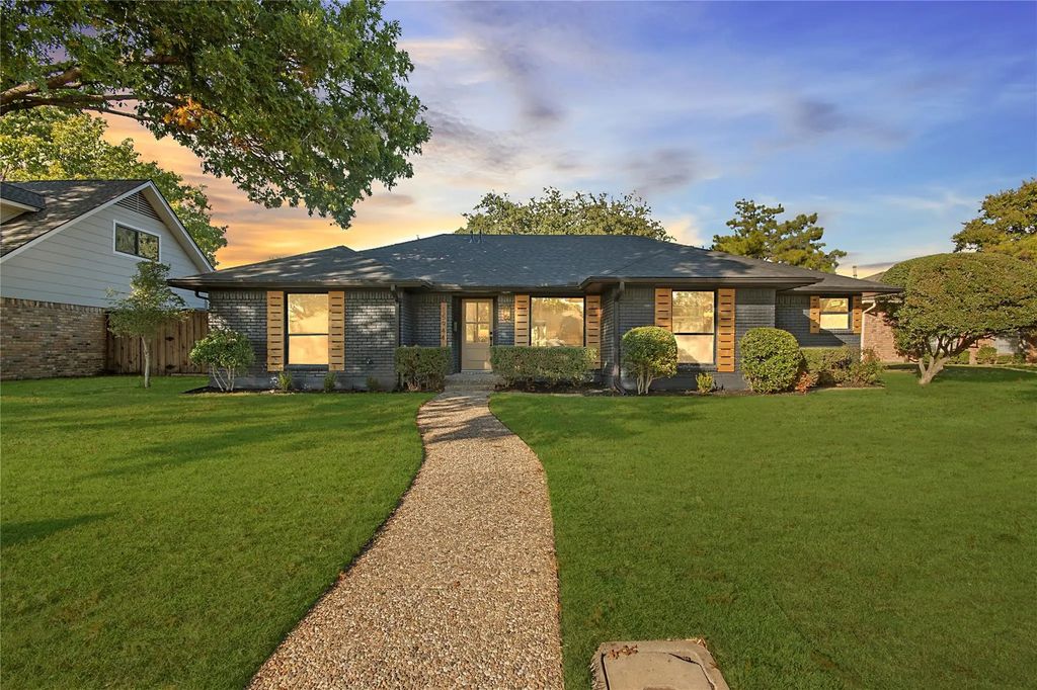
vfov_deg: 77.3
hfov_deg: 100.4
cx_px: 518
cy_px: 345
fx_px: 432
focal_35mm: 15
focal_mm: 10
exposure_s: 1/80
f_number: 11
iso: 100
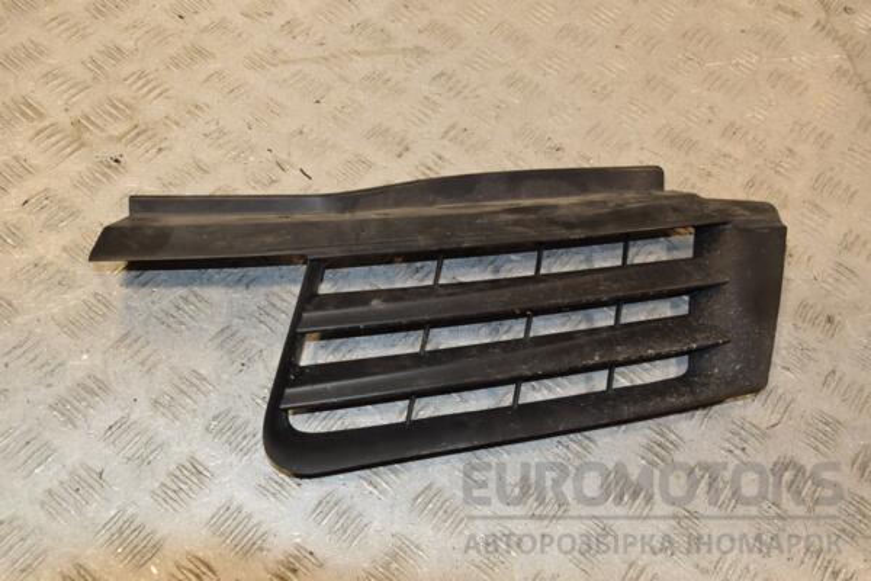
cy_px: 290
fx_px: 907
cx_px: 436
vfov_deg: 35.5
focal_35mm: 38
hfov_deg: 51.3
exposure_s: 1/200
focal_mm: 25
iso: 800
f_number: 8
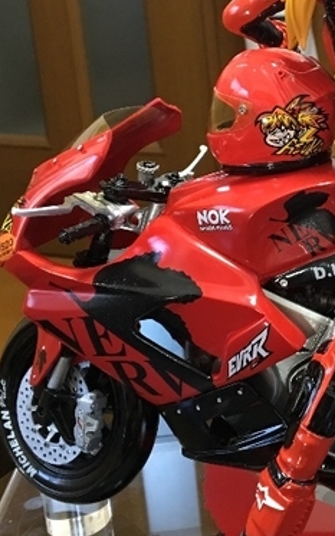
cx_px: 384
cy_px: 191
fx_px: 964
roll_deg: +3.8
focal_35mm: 66
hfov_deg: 18.8
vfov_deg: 30.9
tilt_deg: -15.0
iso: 80
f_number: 2.2
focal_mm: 4.15
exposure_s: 1/15
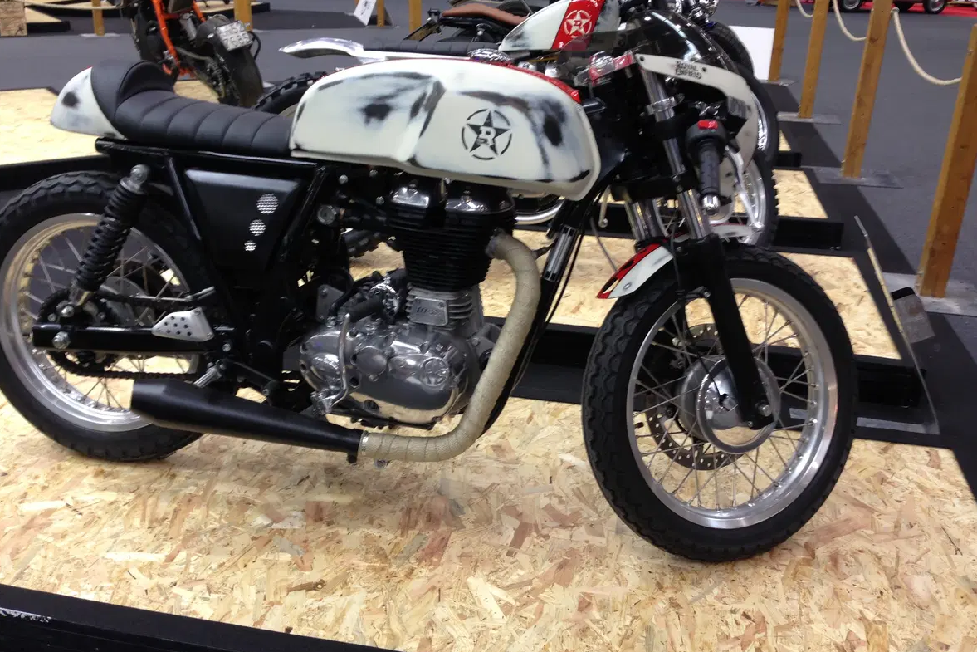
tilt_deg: -22.7
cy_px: 287
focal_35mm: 35
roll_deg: -0.6
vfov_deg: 37.8
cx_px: 492
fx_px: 950
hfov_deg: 54.4
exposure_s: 1/24
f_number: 2.4
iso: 50
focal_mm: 4.12
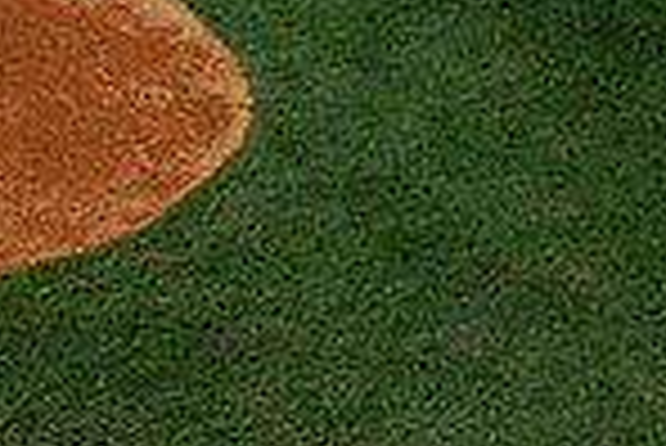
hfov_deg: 1.8
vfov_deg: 1.2
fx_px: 20666
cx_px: -117
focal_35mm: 1116
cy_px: 748
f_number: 4.8
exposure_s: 1/4000
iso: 1000
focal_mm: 190
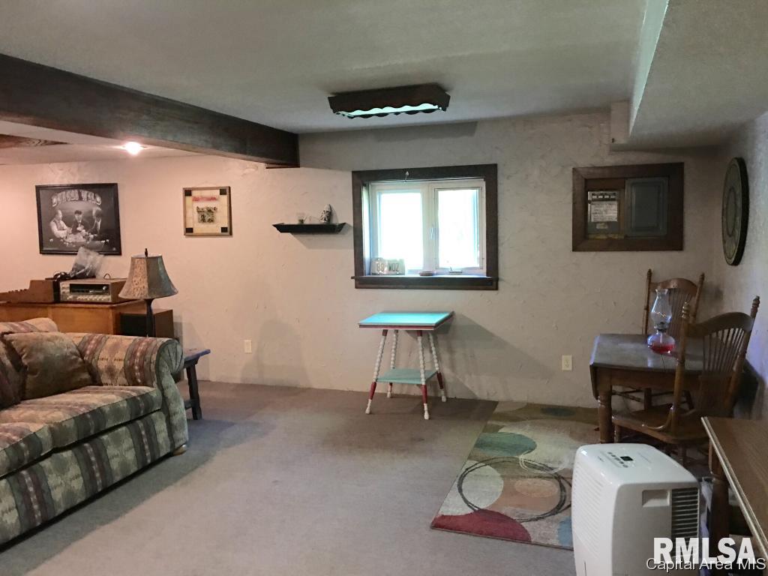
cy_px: 288
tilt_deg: -5.4
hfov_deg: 61.7
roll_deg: +0.7
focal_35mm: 29
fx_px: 643
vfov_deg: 48.2
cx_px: 384
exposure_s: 1/4
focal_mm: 4.15
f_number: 2.2
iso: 64
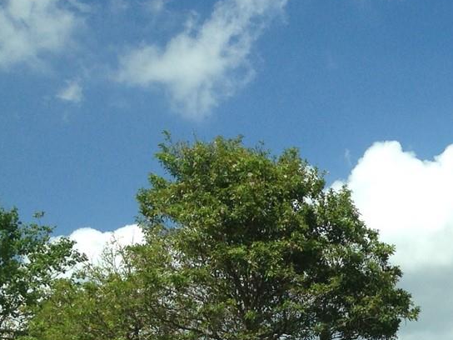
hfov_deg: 18.3
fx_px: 1269
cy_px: 408
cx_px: 650
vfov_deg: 14.7
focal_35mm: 97
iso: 50
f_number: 2.4
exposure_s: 1/1550
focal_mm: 4.12
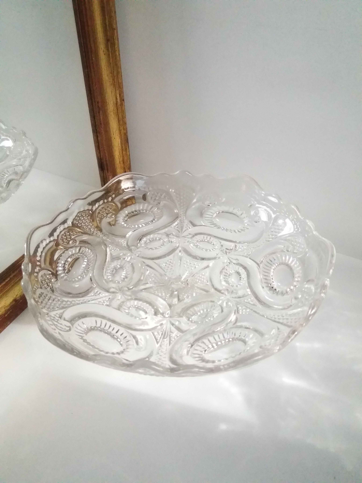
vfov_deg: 63.4
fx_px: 390
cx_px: 181
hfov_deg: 49.7
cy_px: 242
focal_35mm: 28
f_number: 1.9
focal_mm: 3.7
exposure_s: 1/1993
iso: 800
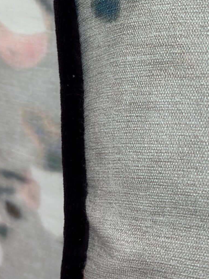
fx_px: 974
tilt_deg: -18.9
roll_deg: -0.3
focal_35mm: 121
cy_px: -23
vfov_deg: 15.9
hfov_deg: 12.2
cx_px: 142
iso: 80
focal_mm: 6.86
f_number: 1.78
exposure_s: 1/314
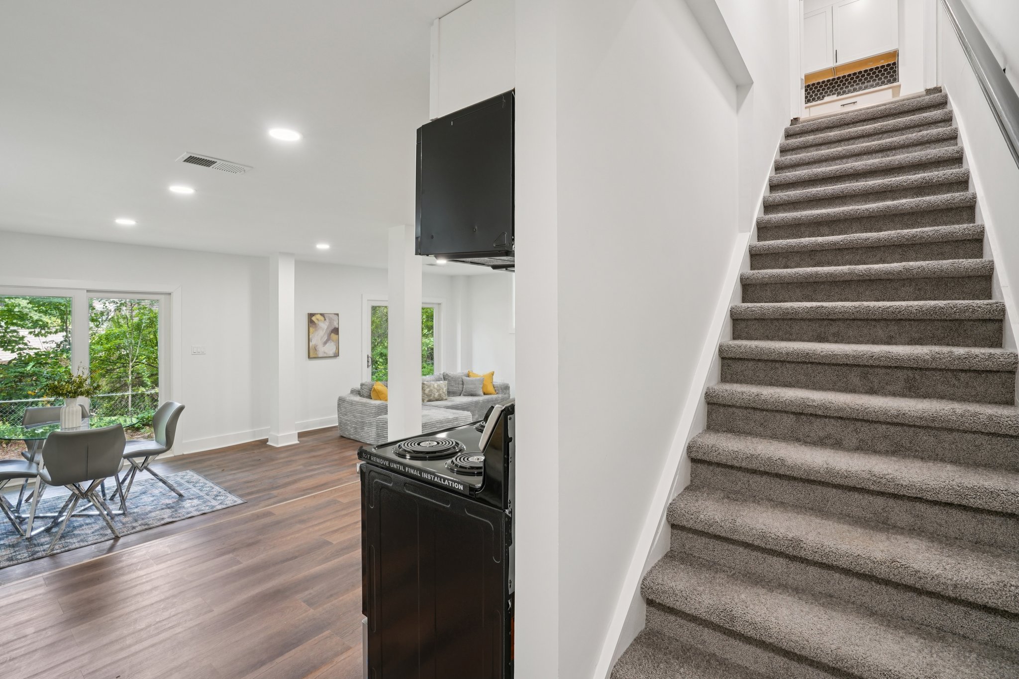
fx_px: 453
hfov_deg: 96.7
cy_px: 340
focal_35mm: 16
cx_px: 510
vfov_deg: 73.7
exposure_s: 1/5
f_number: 8
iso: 400
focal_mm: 16
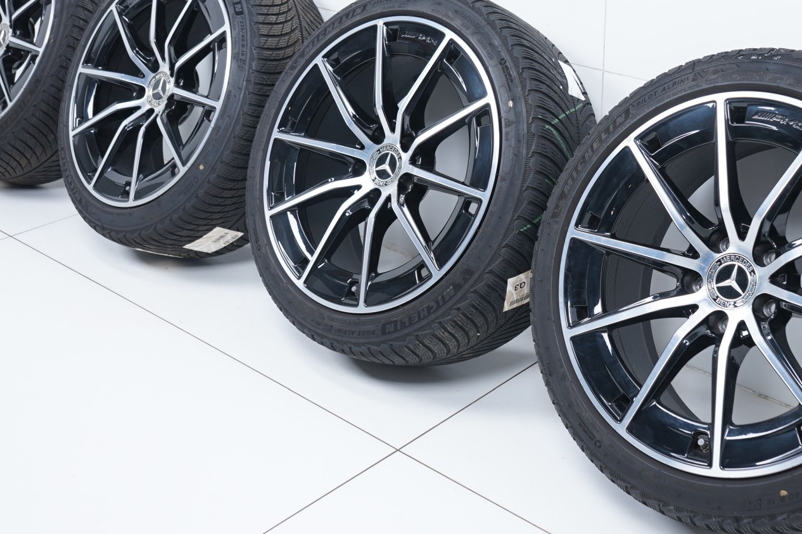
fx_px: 1046
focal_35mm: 47
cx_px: 495
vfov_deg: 28.5
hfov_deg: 41.7
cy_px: 187
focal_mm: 31
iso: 250
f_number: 7.1
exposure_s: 1/100
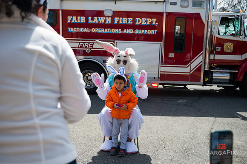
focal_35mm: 32
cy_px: 82
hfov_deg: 58.7
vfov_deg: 41.1
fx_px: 219
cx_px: 124
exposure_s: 1/3200
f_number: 4
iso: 200
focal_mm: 32
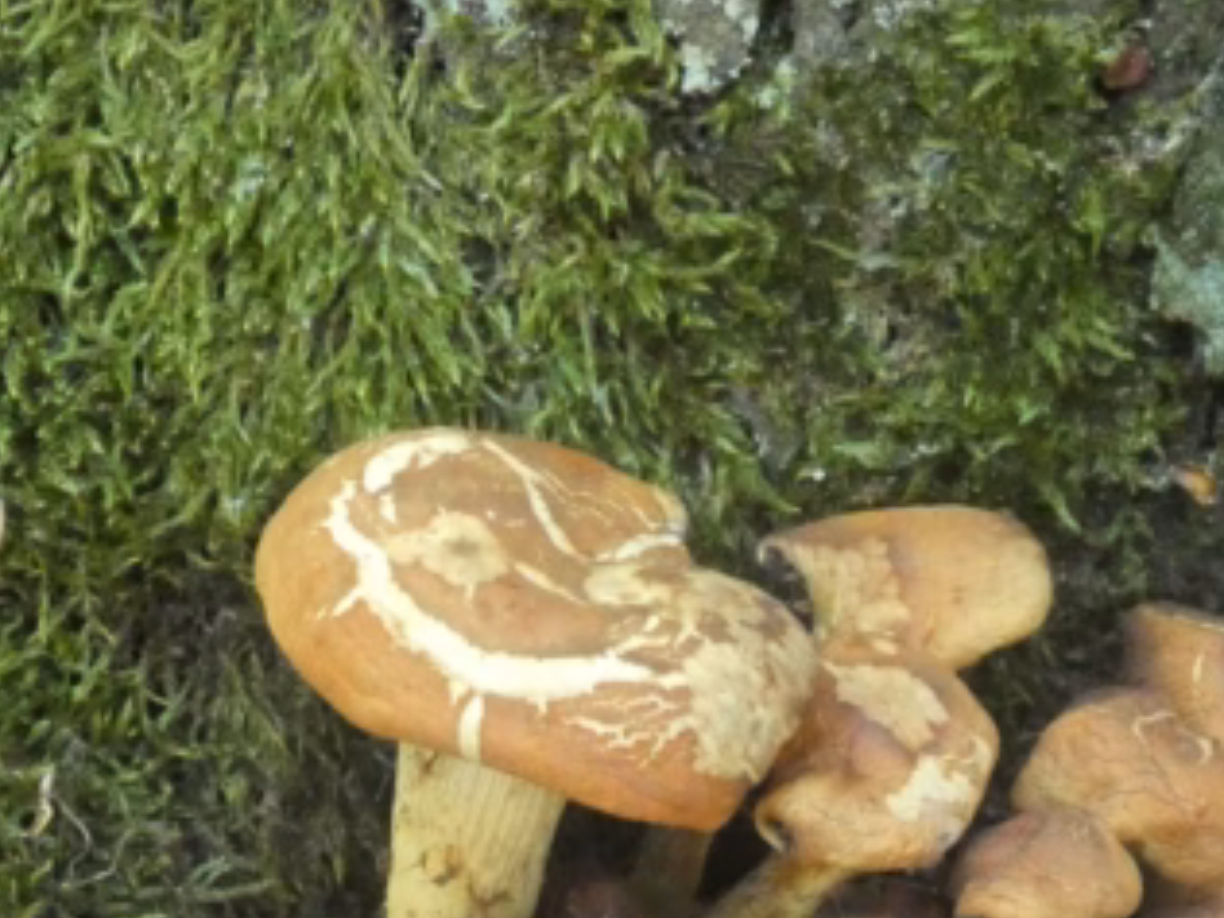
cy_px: 821
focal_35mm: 129
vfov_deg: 11.4
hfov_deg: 15.3
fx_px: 4561
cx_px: 442
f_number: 3.9
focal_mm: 9.5
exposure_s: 1/60
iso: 1600
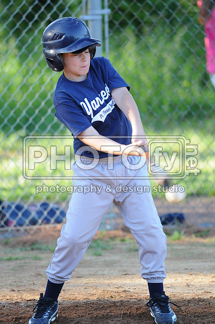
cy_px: 162
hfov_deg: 3.0
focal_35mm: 450
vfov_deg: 4.6
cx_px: 108
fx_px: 4043
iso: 800
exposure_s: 1/500
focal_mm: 300
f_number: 4
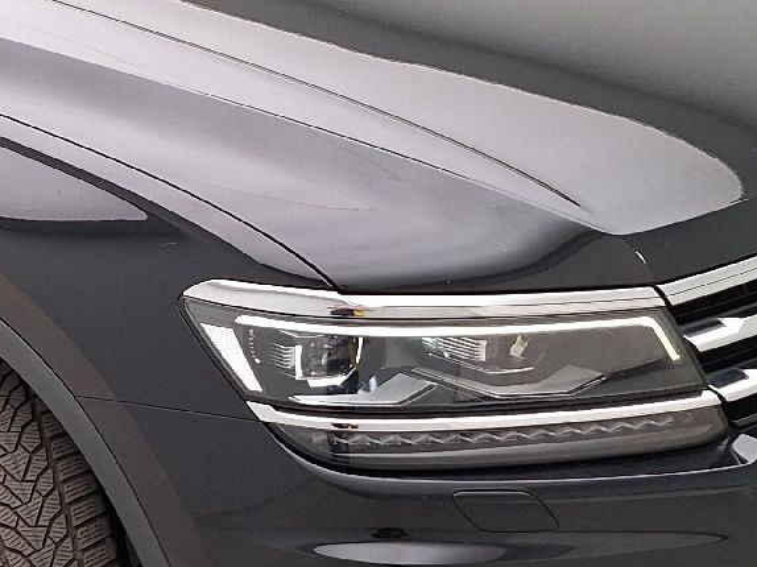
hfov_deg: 24.0
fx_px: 1683
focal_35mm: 77
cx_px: -32
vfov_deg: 19.1
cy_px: 285
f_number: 1.8
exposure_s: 1/100
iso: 64
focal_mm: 5.54
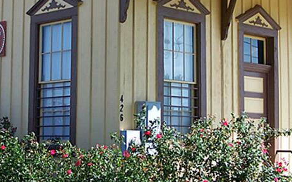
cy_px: 67
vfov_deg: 14.7
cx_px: 148
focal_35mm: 89
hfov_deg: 23.3
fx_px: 708
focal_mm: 6.3
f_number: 2.8
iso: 80
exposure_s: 1/500
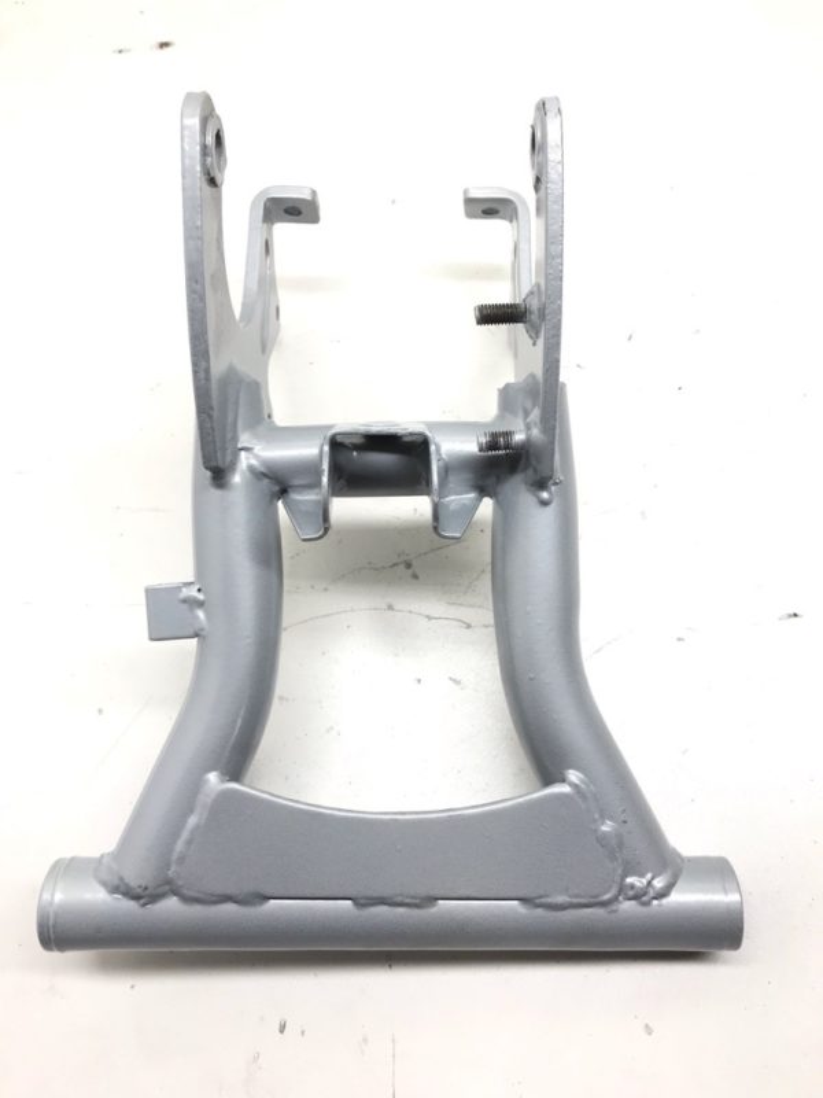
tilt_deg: -68.8
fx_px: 888
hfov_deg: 49.7
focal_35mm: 28
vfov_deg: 63.4
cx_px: 412
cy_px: 549
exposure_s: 1/120
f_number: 1.8
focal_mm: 3.99
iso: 20
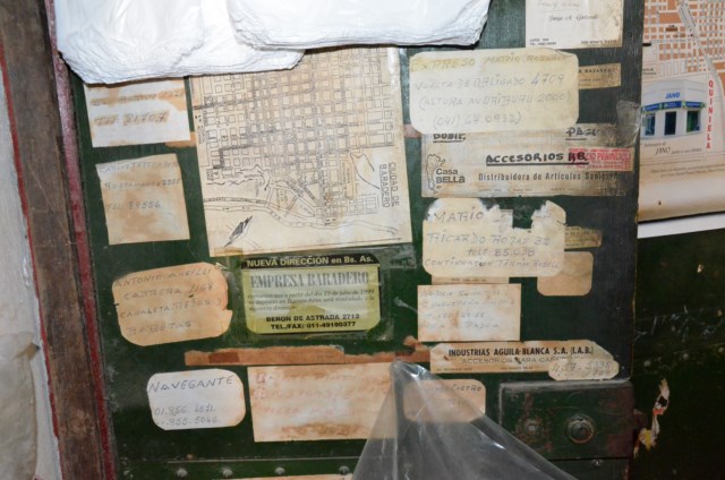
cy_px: 240
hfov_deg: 53.2
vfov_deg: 36.7
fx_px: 724
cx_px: 362
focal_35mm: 36
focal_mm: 24
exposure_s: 1/60
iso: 6400
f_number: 8
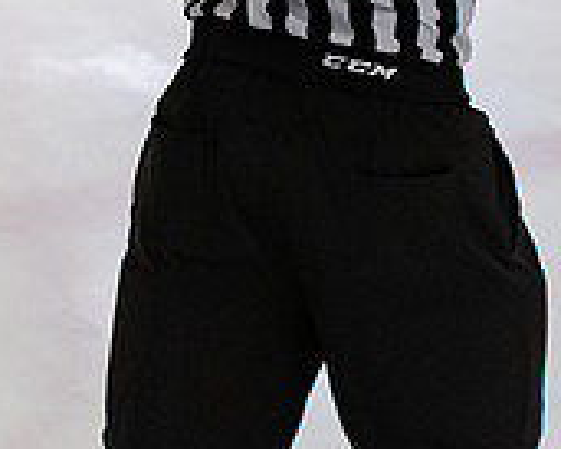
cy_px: -197
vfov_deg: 3.7
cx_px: 241
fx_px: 6911
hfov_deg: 4.6
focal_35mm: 416
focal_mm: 70
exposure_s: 1/800
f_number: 3.2
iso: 2000
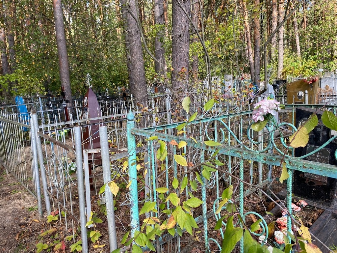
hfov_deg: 67.3
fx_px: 253
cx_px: 168
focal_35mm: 26
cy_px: 126
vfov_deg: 53.1
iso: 32
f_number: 1.8
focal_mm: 4.25
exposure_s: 1/385
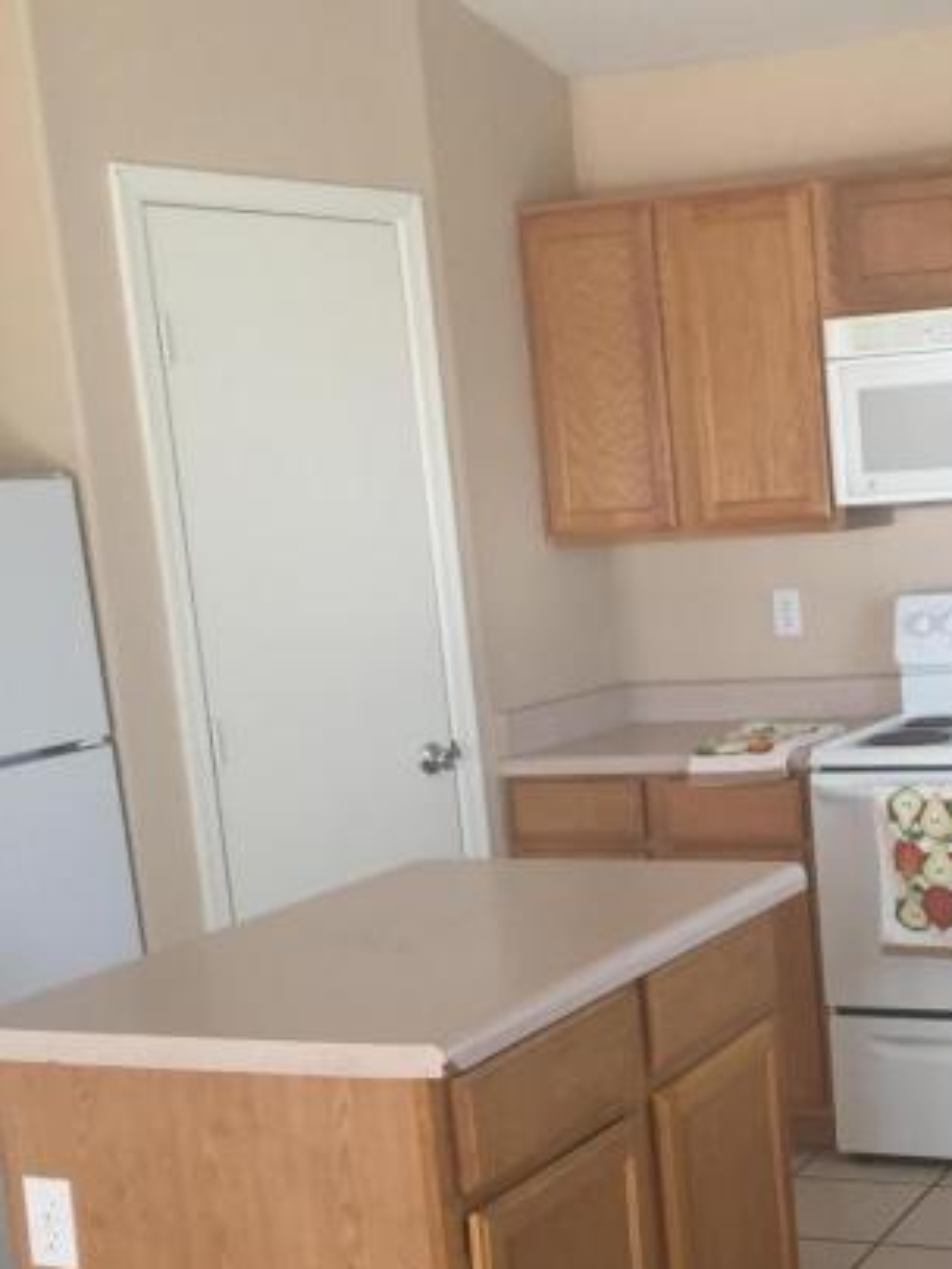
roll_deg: +3.9
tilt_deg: -8.9
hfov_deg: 25.5
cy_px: 802
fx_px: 2016
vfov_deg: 34.7
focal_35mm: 55
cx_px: 899
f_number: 2.2
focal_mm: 4.15
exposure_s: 1/30
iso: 80
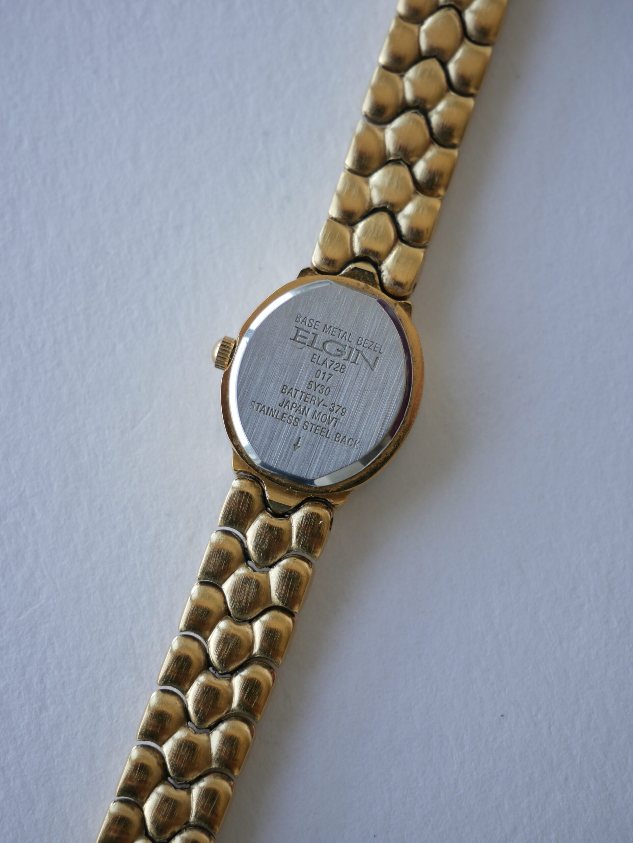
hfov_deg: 21.0
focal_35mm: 70
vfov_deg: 27.8
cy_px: 422
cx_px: 316
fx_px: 1706
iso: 200
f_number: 5.2
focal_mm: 35
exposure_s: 1/100
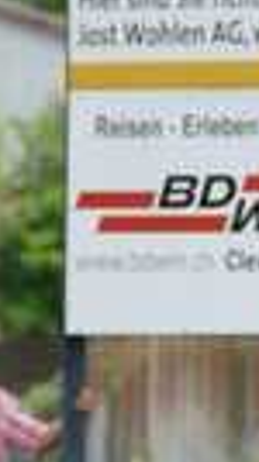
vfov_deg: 1.5
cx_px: 35
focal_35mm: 1487
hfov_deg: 0.8
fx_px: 18224
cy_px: 734
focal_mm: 128.25
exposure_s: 1/800
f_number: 4
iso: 125
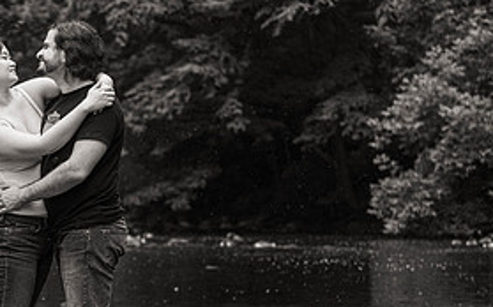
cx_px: 14
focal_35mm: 170
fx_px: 2283
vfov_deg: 7.7
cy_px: 185
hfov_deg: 12.2
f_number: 4
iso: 1600
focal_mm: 78
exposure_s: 1/320
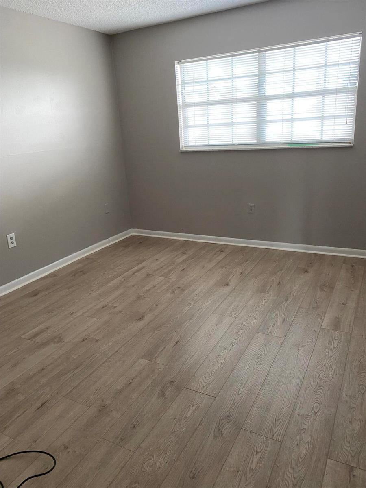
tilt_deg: -17.2
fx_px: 367
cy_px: 244
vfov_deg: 67.3
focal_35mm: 26
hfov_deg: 53.1
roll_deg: +4.0
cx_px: 183
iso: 125
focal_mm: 4.25
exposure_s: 1/60
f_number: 1.8
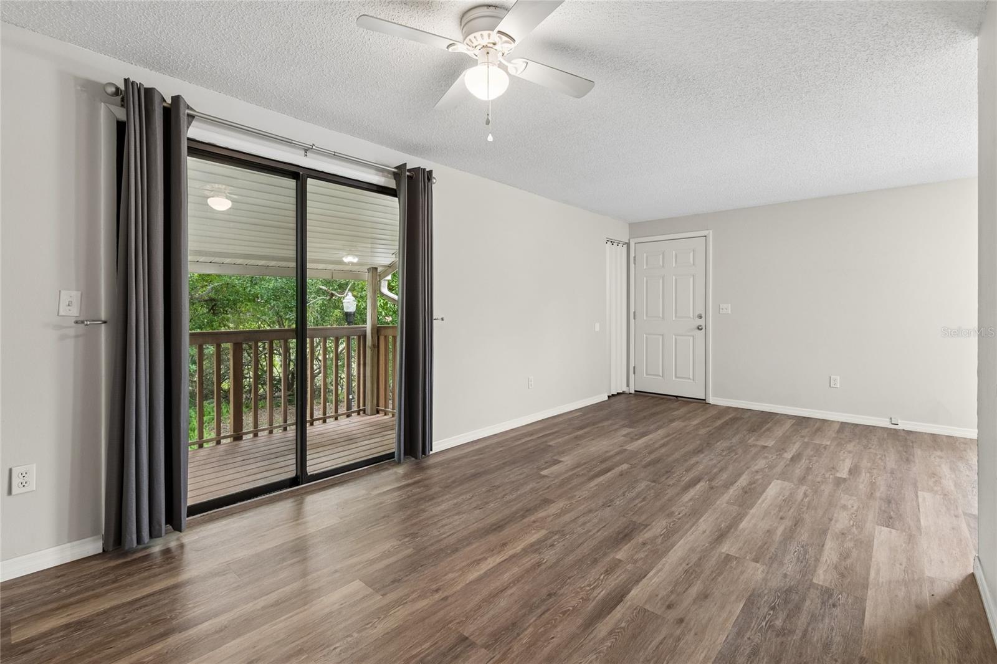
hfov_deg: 100.4
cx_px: 498
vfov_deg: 77.3
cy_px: 332
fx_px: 415
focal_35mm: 15
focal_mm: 10
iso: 100
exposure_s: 1/5
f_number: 7.1
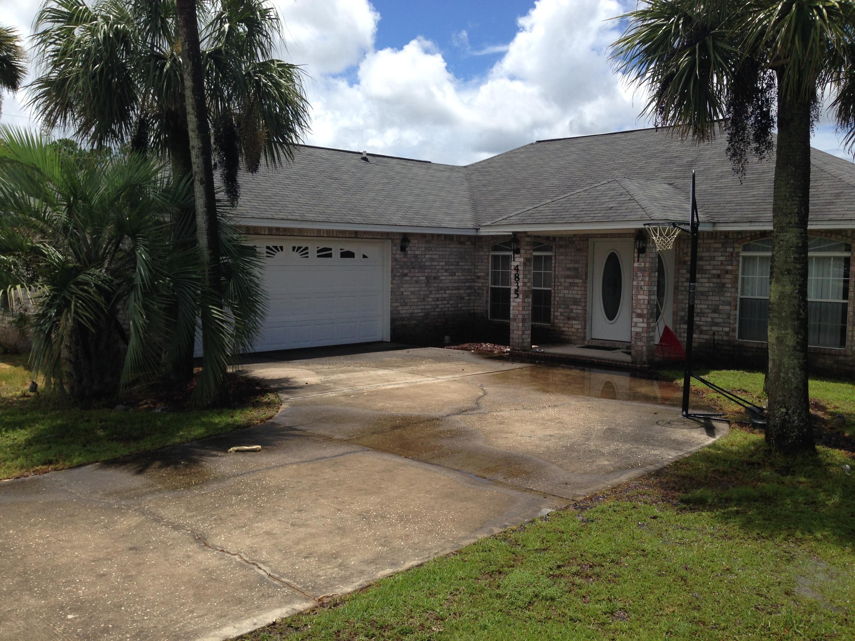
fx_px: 815
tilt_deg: -5.5
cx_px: 428
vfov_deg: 42.9
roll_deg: -0.5
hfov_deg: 55.4
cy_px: 320
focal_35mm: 33
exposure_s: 1/2008
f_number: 2.4
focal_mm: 4.12
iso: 50
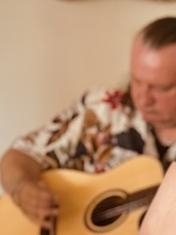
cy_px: 291
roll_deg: -0.6
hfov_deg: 7.1
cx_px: 354
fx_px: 1364
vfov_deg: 9.7
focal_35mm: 201
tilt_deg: -11.0
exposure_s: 1/60
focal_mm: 6.86
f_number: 1.78
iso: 320
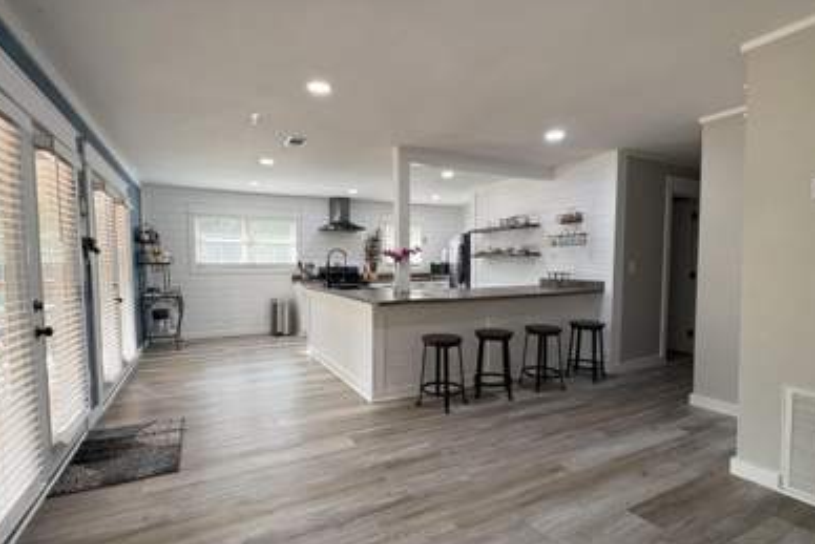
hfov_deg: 90.0
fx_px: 408
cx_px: 408
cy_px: 289
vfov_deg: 67.4
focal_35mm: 18
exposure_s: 1/120
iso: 250
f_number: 2.2
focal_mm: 2.22
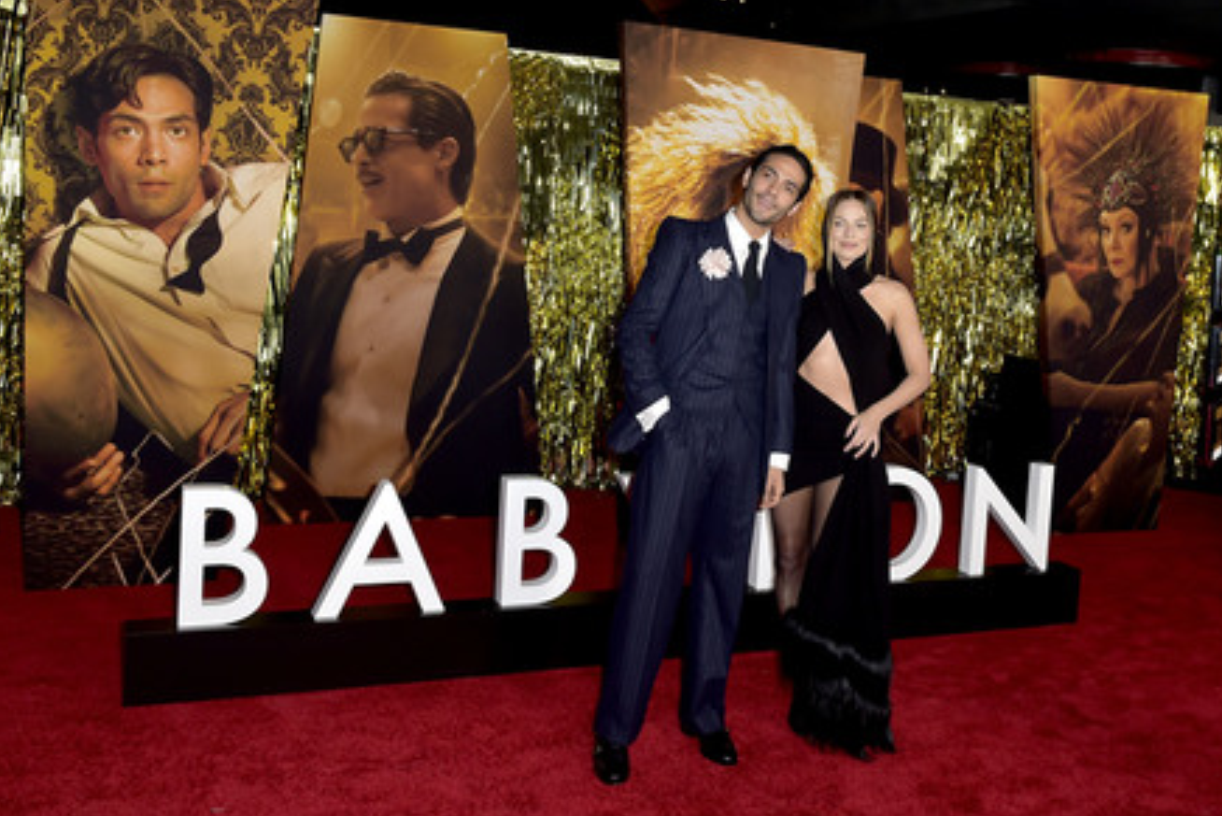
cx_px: 617
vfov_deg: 41.1
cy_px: 412
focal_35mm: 32
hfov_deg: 58.7
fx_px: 1087
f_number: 6.3
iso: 800
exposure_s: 1/250
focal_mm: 31
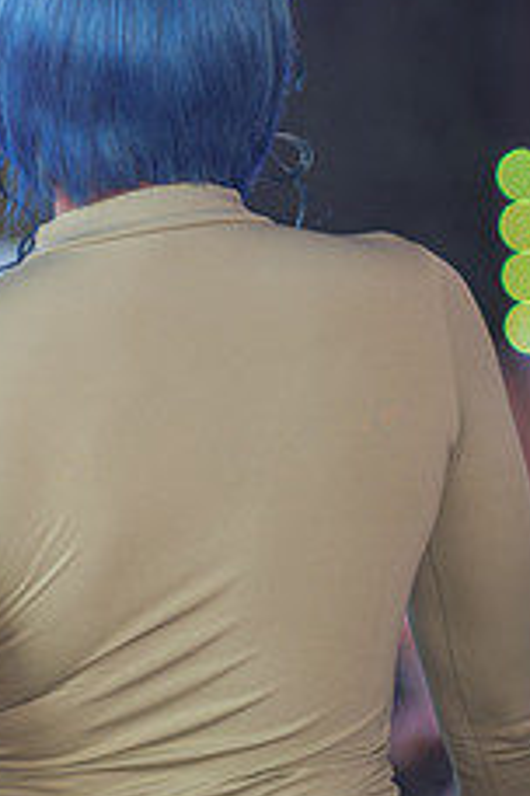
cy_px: 374
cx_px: 132
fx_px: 10445
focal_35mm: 473
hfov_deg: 2.9
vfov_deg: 4.4
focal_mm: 200
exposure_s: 1/250
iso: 400
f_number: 4.5
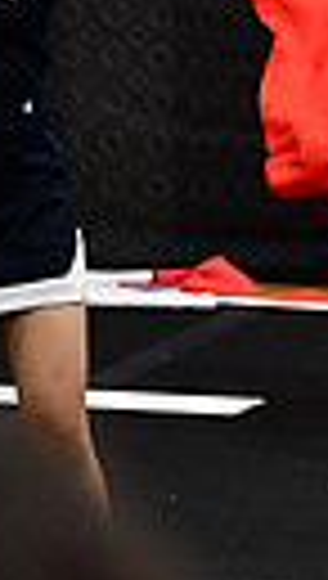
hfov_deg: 1.9
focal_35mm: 650
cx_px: -849
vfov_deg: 3.3
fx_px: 10004
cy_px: -146
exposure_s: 1/500
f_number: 4
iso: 4000
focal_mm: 92
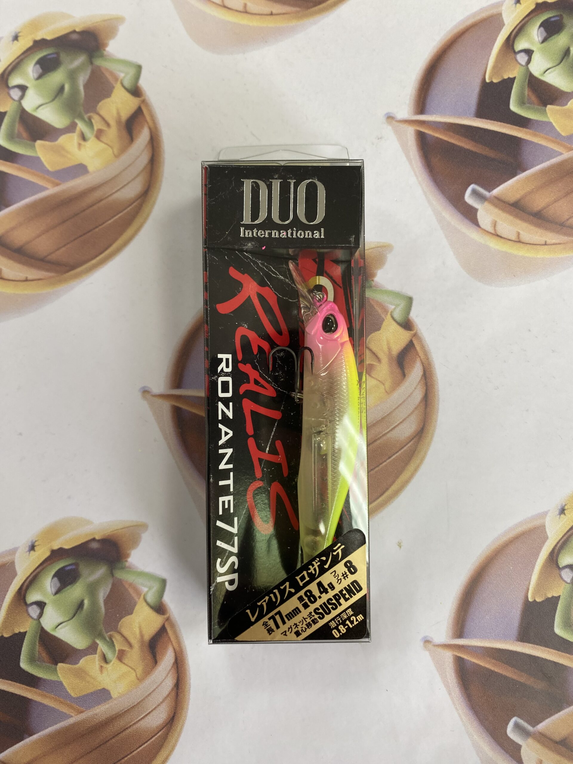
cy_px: 382
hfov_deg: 53.1
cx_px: 286
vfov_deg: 67.3
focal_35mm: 26
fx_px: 574
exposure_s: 1/120
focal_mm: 4.25
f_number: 1.8
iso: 80
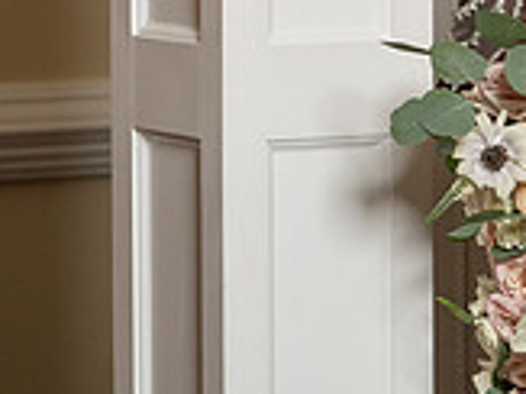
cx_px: 744
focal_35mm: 263
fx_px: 3993
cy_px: 14
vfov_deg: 5.6
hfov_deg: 7.4
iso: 2000
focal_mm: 75
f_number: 4
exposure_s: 1/200
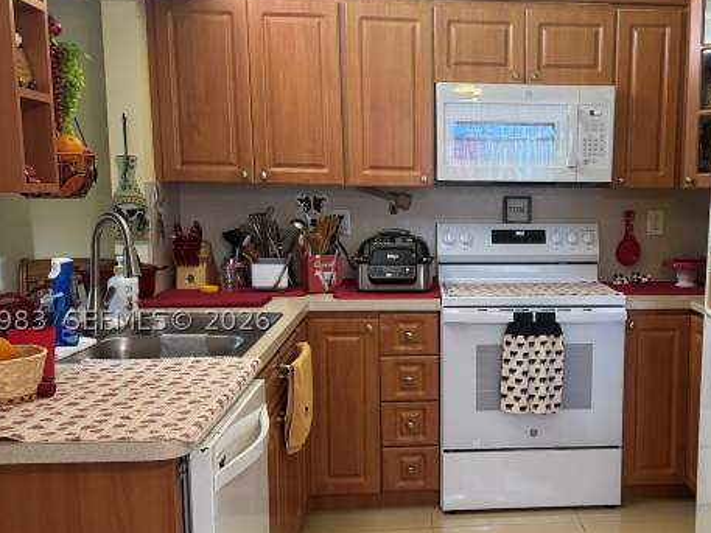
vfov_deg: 34.3
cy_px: 320
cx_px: 509
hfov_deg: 43.7
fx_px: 863
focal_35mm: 42
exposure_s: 1/60
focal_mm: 6.76
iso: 500
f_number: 1.78
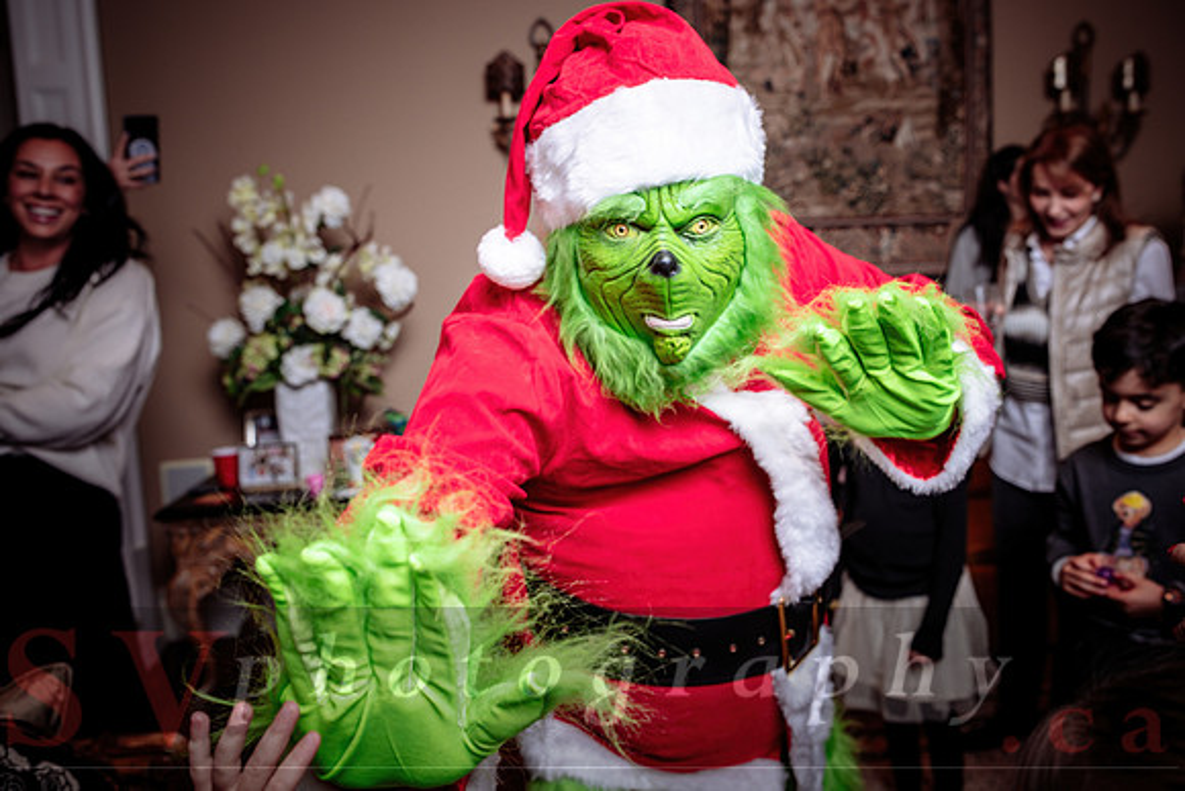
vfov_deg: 42.3
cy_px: 396
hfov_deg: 60.3
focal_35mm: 31
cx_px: 592
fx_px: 1021
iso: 500
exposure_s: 1/200
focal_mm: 31
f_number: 4.5
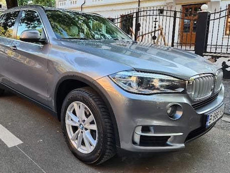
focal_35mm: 30
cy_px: 66
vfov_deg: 46.4
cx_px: 98
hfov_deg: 59.7
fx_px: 199
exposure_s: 1/182
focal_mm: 5.4
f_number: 1.8
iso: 80
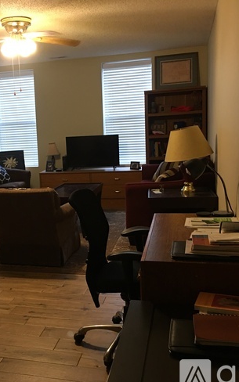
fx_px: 438
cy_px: 195
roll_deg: +3.0
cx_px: 45
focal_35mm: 42
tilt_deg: -8.6
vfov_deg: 47.2
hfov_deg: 29.8
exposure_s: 1/15
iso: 80
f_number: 2.2
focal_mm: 4.15
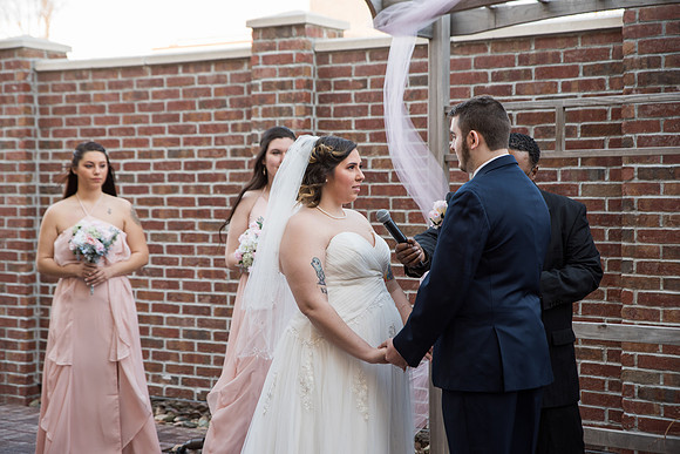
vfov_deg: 19.5
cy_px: 227
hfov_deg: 28.8
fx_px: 1322
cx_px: 340
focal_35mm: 70
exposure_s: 1/200
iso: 250
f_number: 3.5
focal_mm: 70
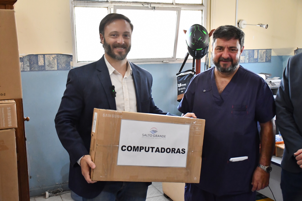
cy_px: 100
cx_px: 151
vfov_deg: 29.9
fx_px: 377
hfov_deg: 43.6
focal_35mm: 45
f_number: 4
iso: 3200
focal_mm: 30
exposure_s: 1/320
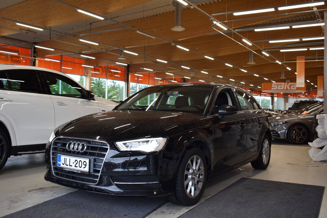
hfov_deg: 53.1
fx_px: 327
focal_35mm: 36
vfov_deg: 36.9
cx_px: 164
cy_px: 109
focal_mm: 24
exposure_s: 1/90
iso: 400
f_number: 4.8
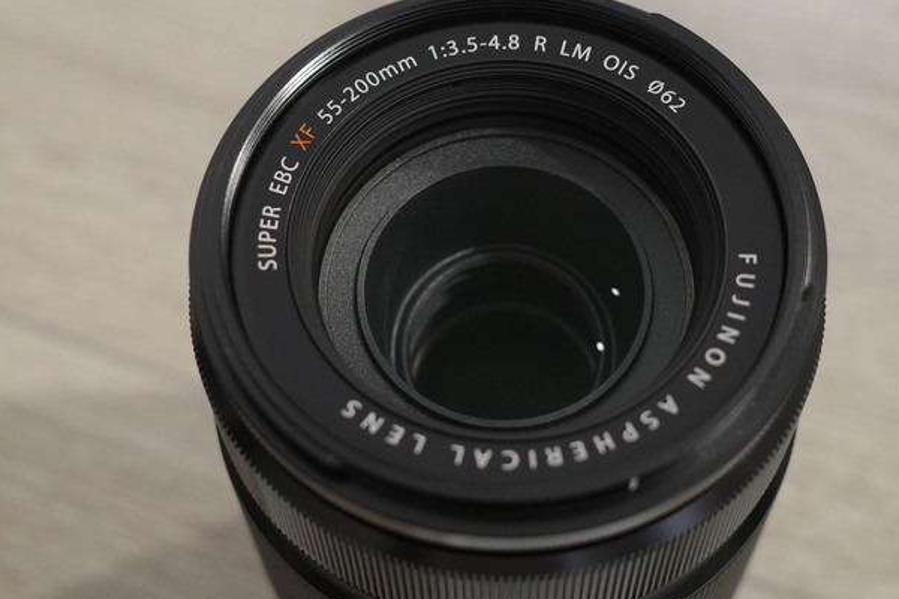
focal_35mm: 60
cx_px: 454
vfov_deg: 22.6
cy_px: 285
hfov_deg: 33.4
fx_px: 1498
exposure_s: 1/25
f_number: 2.8
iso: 640
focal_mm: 18.3
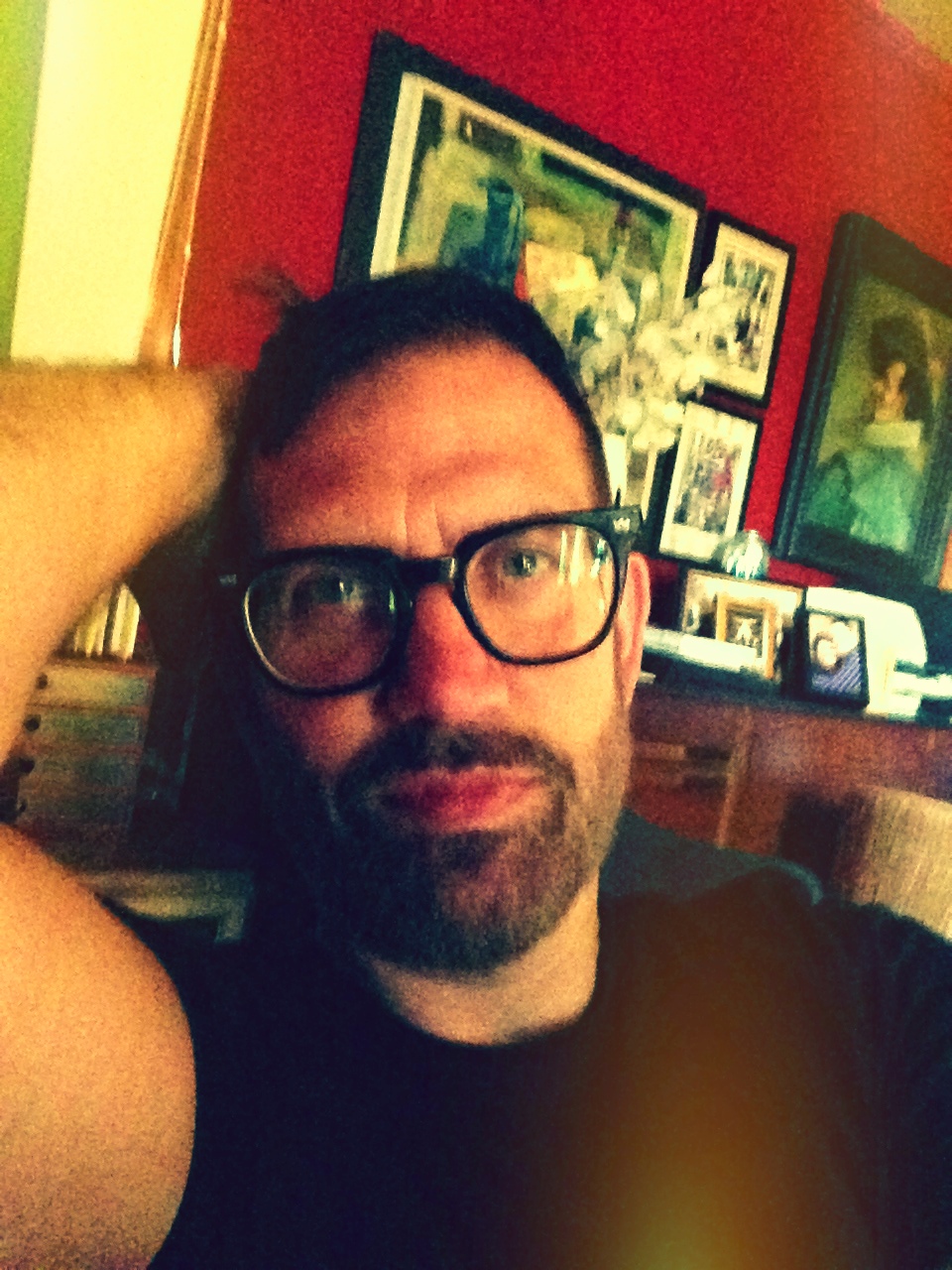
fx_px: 1283
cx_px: 476
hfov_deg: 40.7
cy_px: 635
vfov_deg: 52.6
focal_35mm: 35
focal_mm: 2.18
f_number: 2.4
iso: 1000
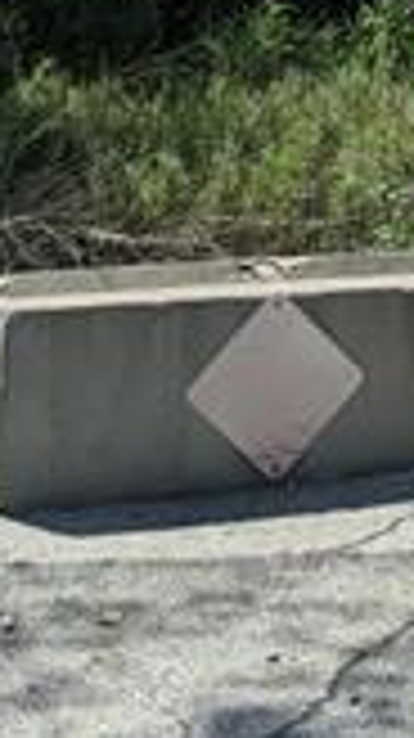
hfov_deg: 13.6
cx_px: 500
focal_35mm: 86
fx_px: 1682
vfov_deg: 21.7
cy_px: -284
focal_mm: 4.44
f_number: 1.8
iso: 61
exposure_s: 1/3906
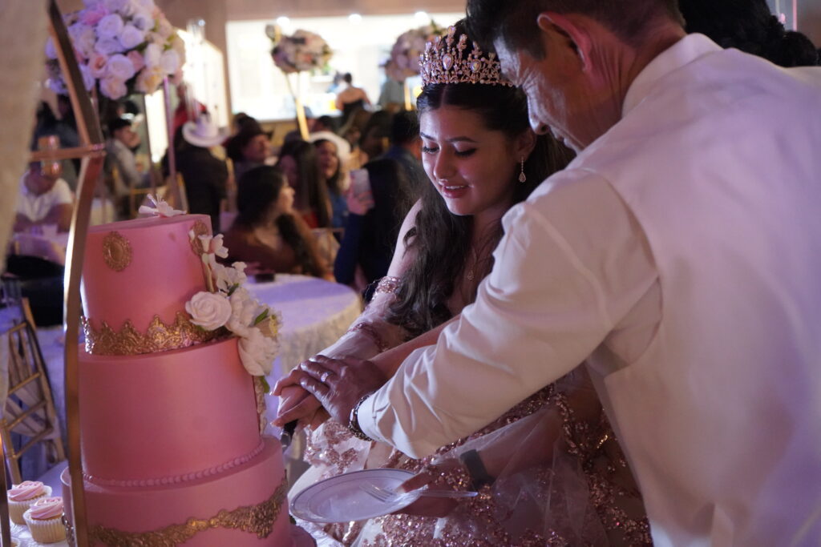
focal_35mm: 49
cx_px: 410
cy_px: 274
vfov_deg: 27.5
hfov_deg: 40.3
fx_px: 1118
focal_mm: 49
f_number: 4.5
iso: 12800
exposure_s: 1/40
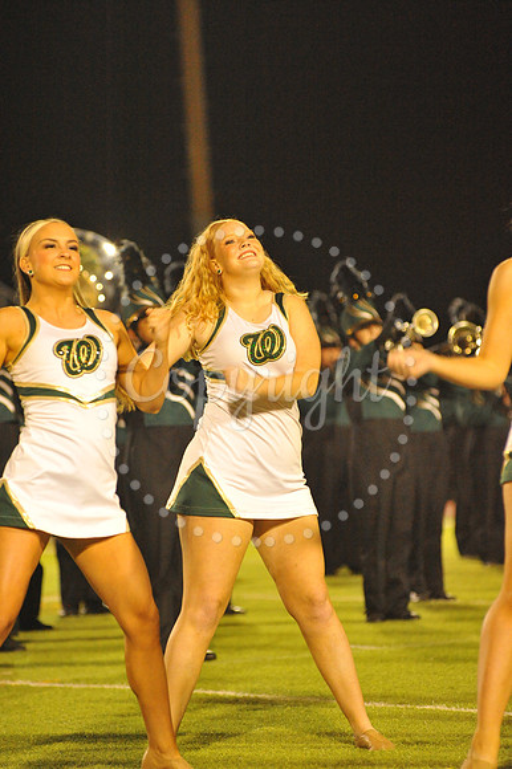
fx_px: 4271
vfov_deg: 10.3
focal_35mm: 200
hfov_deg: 6.9
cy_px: 384
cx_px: 256
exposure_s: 1/200
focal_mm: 200
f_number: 5
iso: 6400
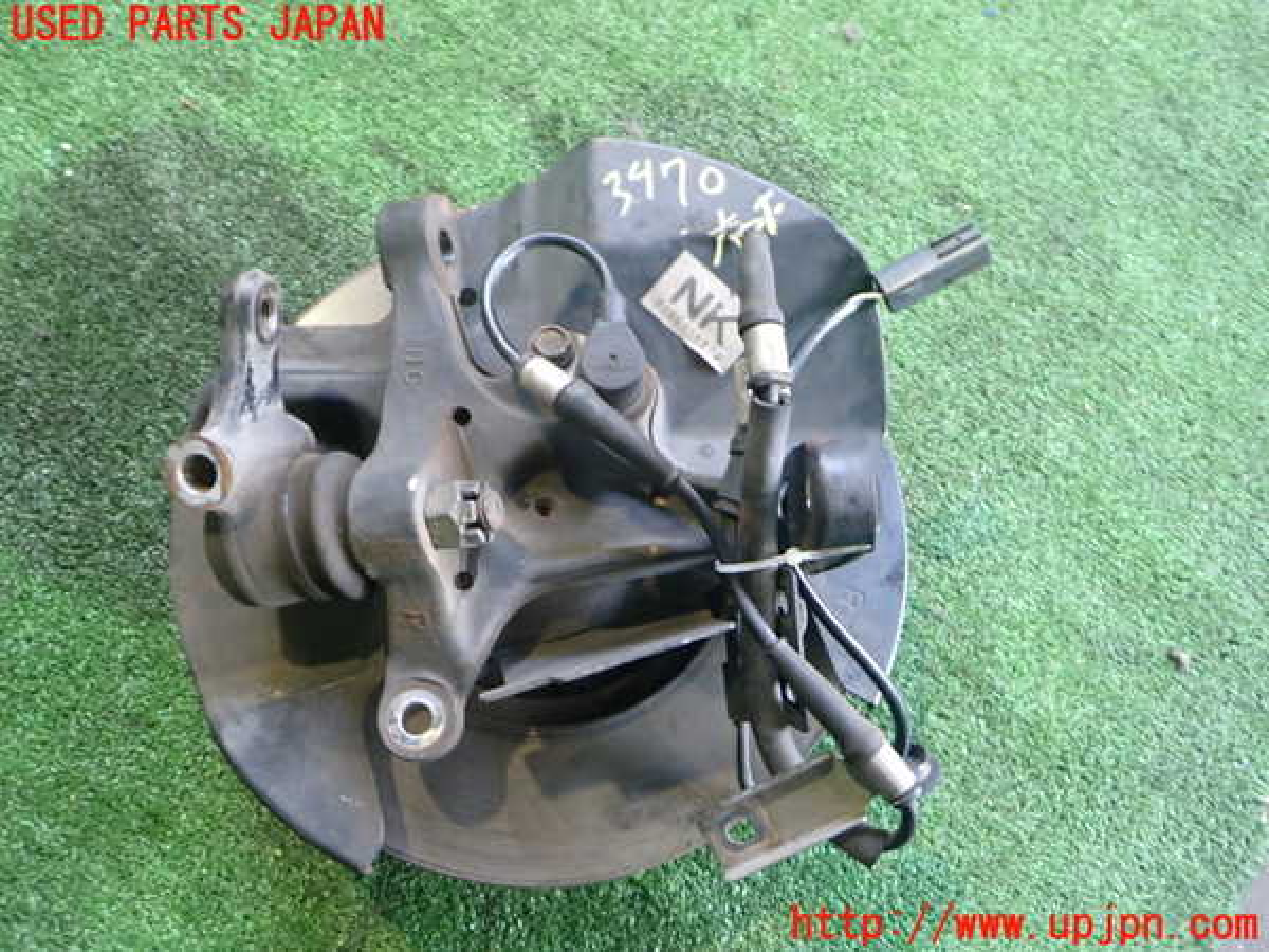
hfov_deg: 60.0
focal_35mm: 30
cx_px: 634
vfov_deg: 46.8
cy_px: 476
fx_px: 1100
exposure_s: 1/30
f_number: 2.3
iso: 500
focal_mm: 5.4
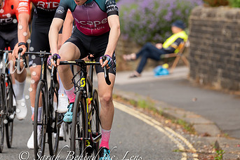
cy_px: 31
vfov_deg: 4.1
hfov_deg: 6.1
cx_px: 79
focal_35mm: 339
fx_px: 2260
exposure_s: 1/640
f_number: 4.5
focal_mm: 200
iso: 400
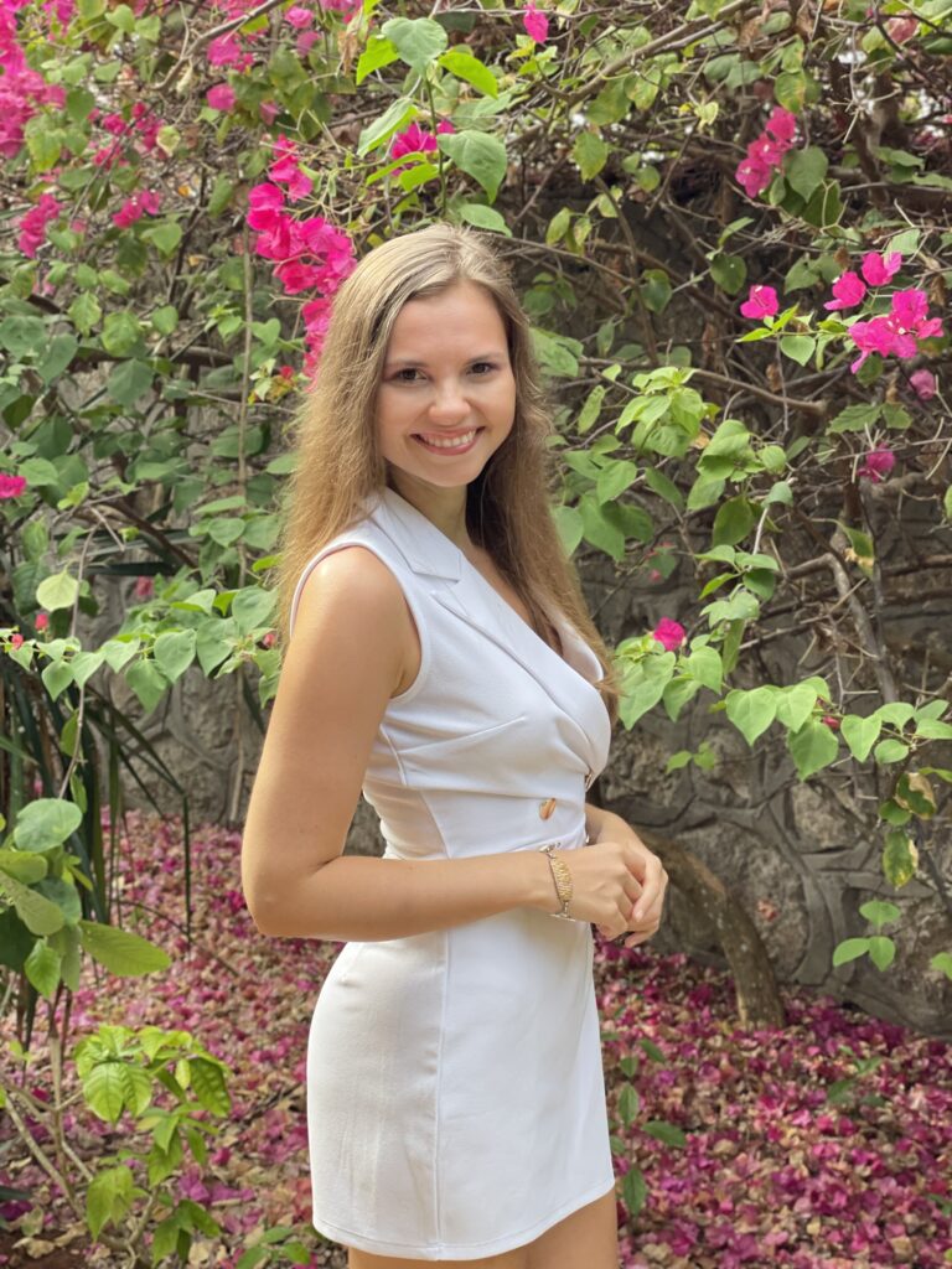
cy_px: 634
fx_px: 1907
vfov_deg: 36.8
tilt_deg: -9.2
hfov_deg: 28.0
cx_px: 476
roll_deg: -0.3
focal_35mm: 52
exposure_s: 1/122
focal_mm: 6
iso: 50
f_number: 2
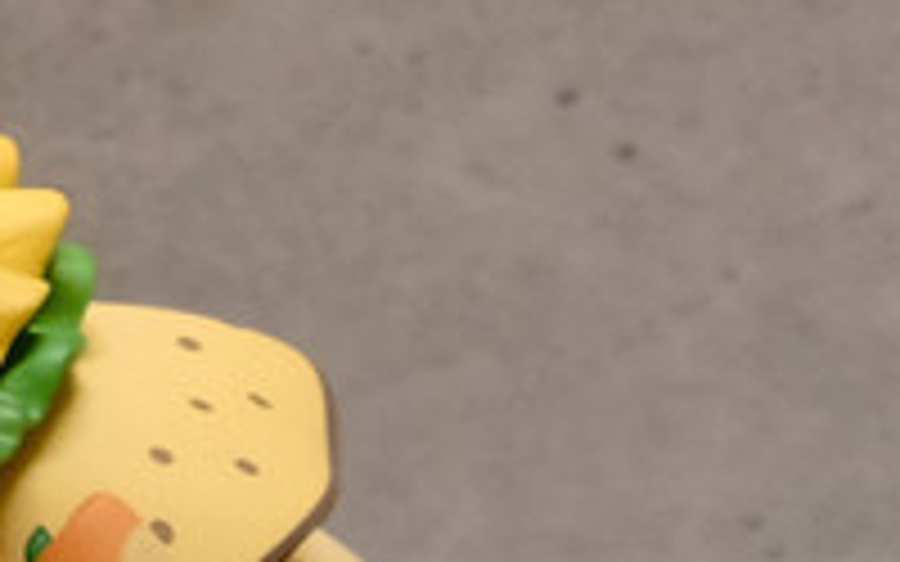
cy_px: -490
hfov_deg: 4.1
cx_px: -909
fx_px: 12436
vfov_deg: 2.6
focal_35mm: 507
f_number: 8
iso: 640
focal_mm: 55
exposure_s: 1/4
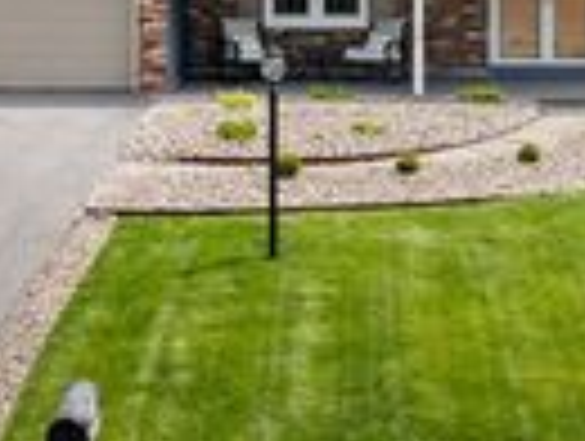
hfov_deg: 21.2
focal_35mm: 92
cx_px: 351
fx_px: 1558
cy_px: -72
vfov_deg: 15.6
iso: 370
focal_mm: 12.29
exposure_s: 1/2000
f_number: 2.8
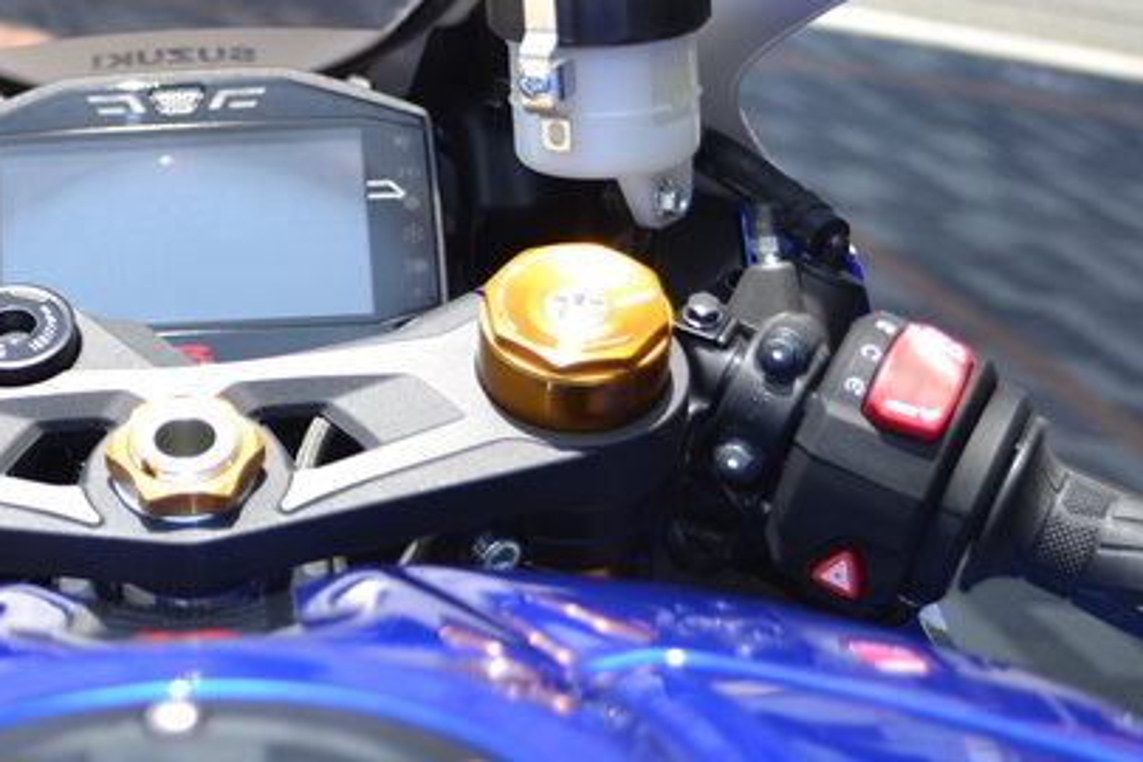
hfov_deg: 23.0
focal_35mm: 86
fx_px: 2730
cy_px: 69
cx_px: 107
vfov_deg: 15.7
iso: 100
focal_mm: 29
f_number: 8
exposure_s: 1/250
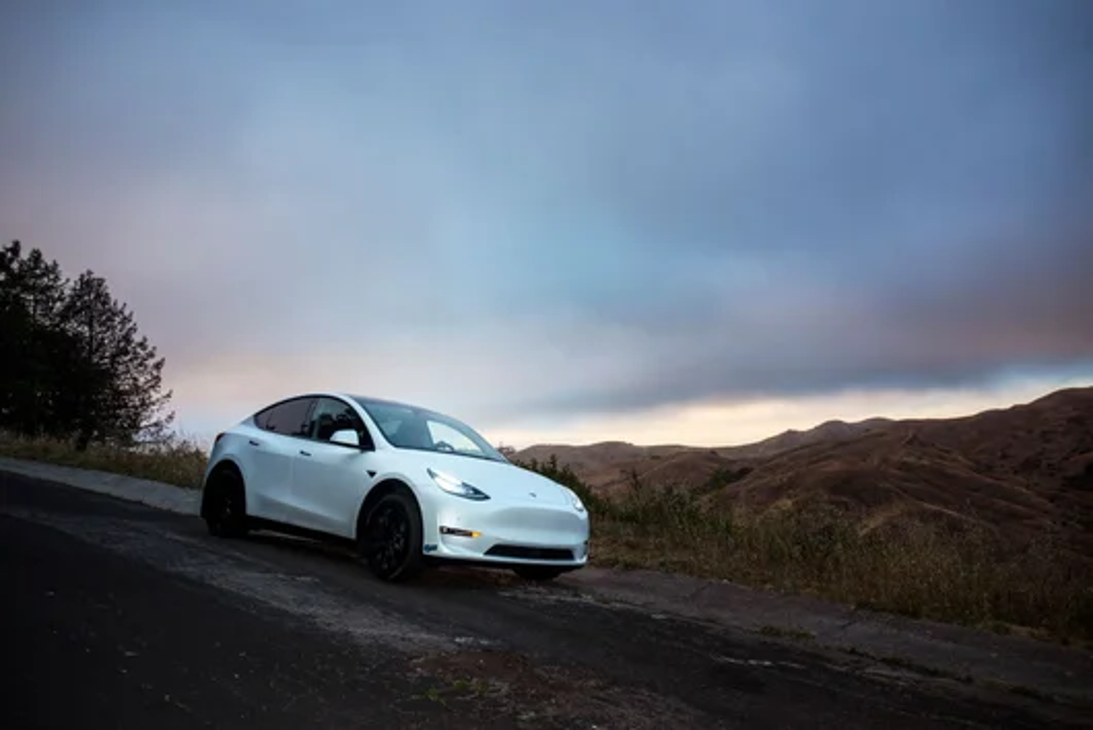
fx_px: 972
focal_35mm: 32
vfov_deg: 41.2
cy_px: 365
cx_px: 546
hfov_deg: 58.7
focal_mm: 32
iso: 250
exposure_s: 1/100
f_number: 6.3
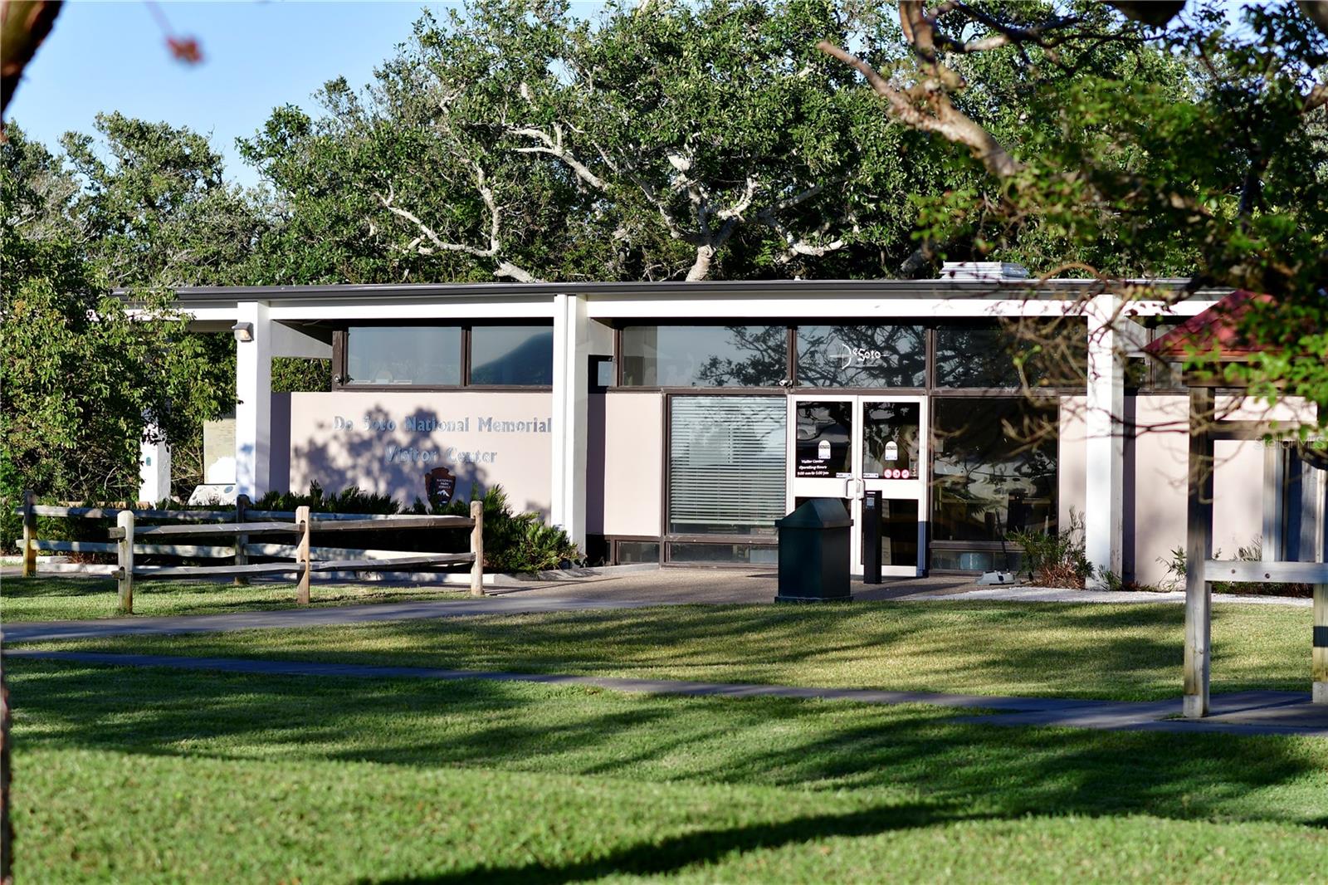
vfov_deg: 10.7
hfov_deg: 16.1
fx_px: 4702
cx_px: 664
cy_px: 442
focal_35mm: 128
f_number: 2.8
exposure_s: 1/2000
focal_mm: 85
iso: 100
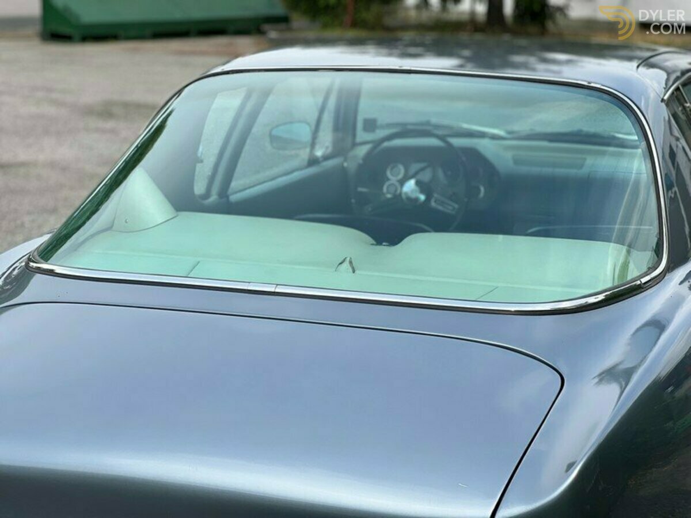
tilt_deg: -11.6
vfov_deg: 19.1
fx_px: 1537
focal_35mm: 77
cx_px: 346
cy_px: 259
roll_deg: -1.3
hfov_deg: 25.3
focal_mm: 9
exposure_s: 1/573
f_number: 2.8
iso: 32
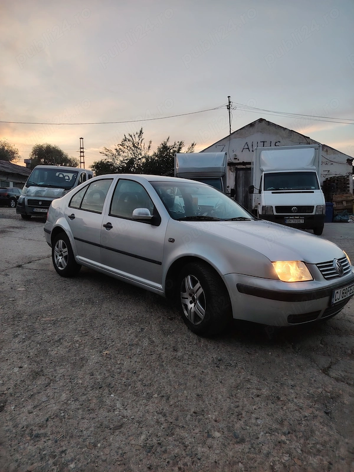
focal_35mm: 24
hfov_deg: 56.8
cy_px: 236
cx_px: 177
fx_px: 327
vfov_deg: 71.6
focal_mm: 5.25
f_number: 1.75
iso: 256
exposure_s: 1/100
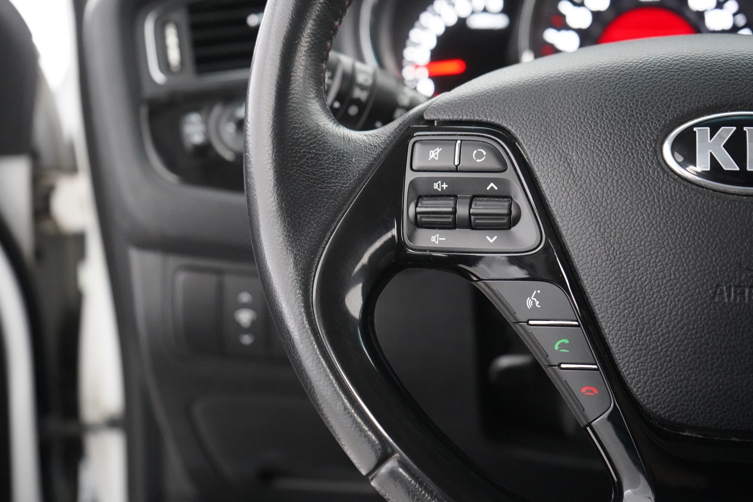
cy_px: 251
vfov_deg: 25.1
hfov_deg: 36.9
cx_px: 376
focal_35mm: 54
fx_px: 1129
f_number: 5
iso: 12800
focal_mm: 54
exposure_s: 1/40
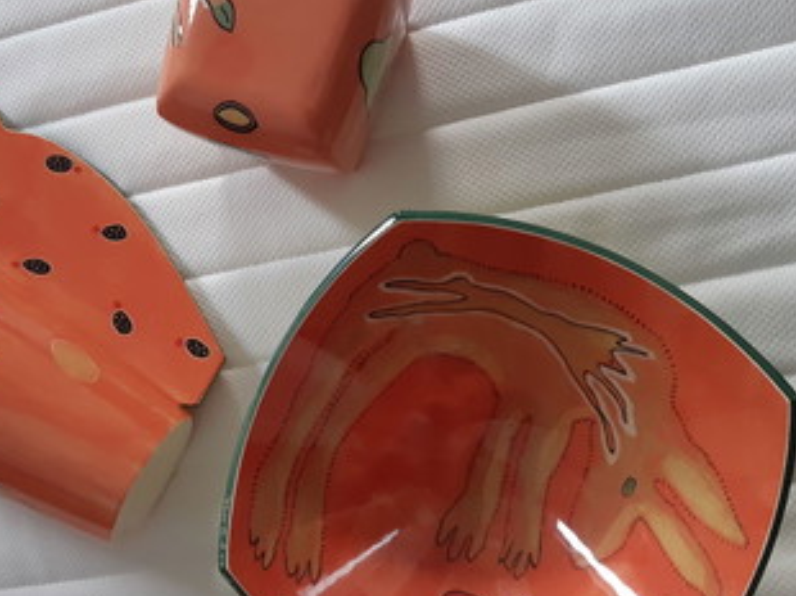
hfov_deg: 43.1
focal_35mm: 43
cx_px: 249
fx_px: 988
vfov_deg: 33.5
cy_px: 344
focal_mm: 3.92
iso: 250
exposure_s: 1/33
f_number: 1.7
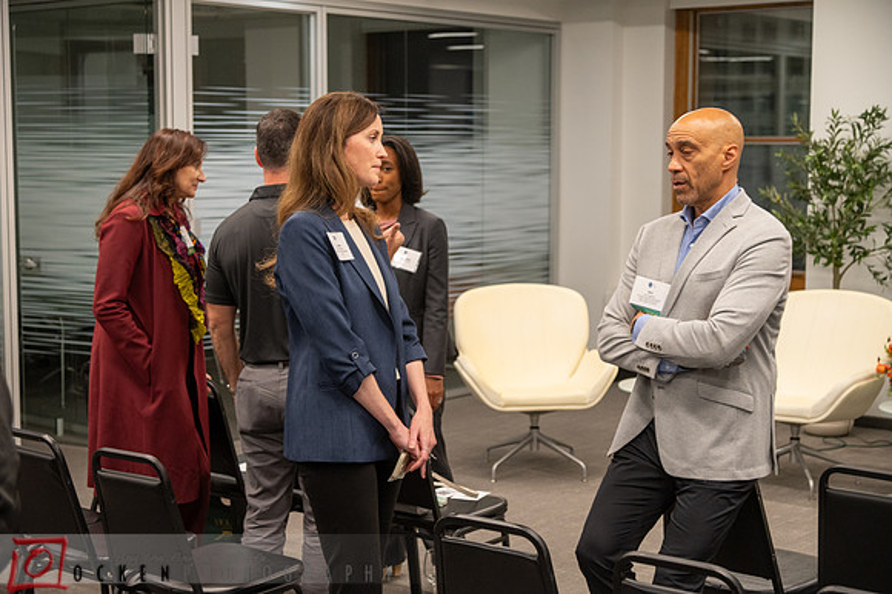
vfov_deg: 23.4
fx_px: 1436
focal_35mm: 58
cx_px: 446
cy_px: 297
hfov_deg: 34.5
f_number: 4
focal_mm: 58
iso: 1600
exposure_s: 1/160
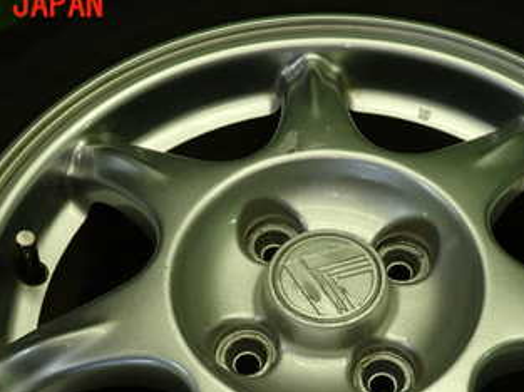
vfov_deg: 28.9
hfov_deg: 39.6
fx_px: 726
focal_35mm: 48
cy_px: 362
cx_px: 301
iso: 100
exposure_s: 1/80
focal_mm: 4.5
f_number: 2.8
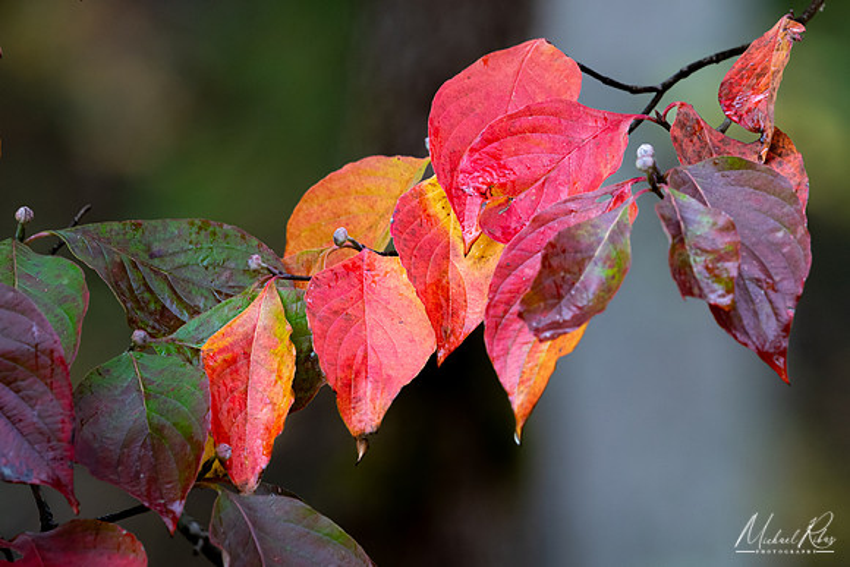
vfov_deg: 2.7
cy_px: 219
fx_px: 12086
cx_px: 466
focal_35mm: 512
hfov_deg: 4.0
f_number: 8
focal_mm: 400
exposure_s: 1/60
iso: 800
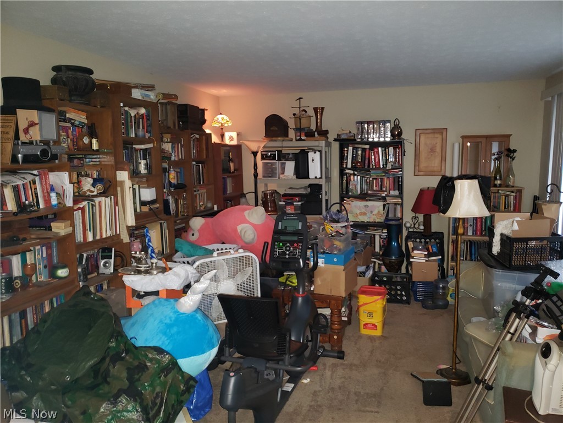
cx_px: 282
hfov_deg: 67.3
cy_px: 212
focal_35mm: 26
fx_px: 423
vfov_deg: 53.1
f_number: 1.5
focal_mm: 4.3
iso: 200
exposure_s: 1/10
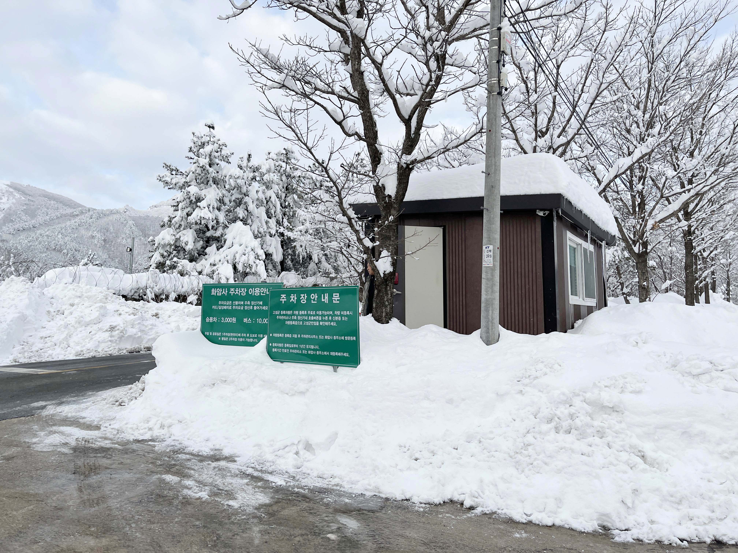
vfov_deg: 53.1
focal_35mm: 26
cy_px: 276
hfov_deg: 67.3
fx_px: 554
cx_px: 369
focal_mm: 5.1
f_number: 1.6
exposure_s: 1/2571
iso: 50
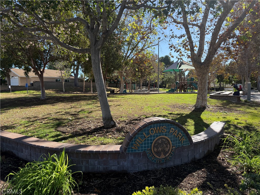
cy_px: 98
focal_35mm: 24
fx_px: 180
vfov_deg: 56.8
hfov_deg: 71.6
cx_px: 130
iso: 100
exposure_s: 1/2445
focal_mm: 6.76
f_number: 1.78
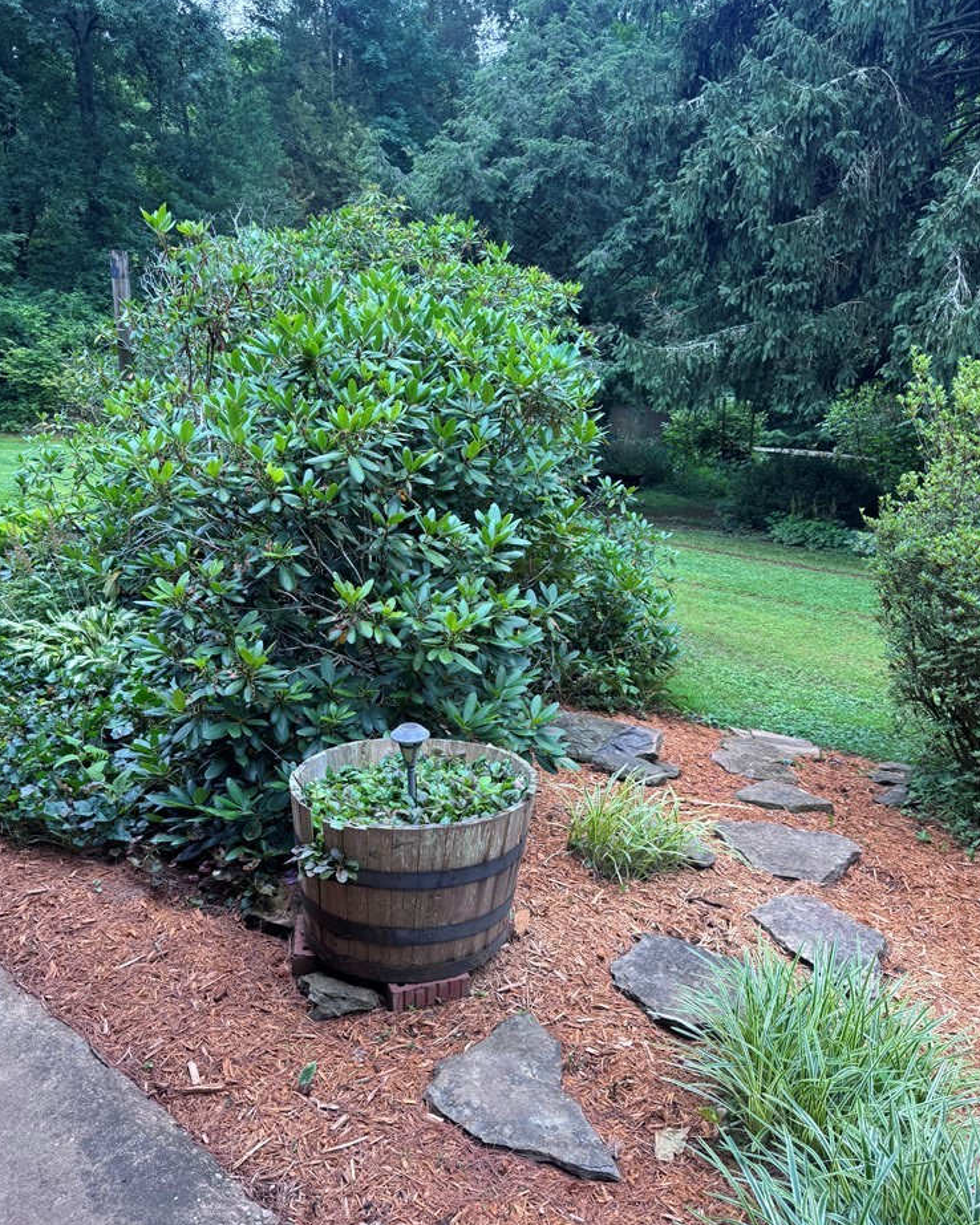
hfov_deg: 54.9
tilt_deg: -12.2
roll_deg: -0.9
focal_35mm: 26
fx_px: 943
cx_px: 475
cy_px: 622
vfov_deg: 66.0
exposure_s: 1/164
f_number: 1.78
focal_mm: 6.76
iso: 64
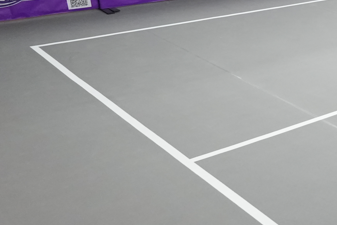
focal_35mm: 66
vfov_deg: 20.5
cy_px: 72
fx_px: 618
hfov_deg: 23.9
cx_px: 508
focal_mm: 16.5
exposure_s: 1/200
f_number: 4
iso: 4000
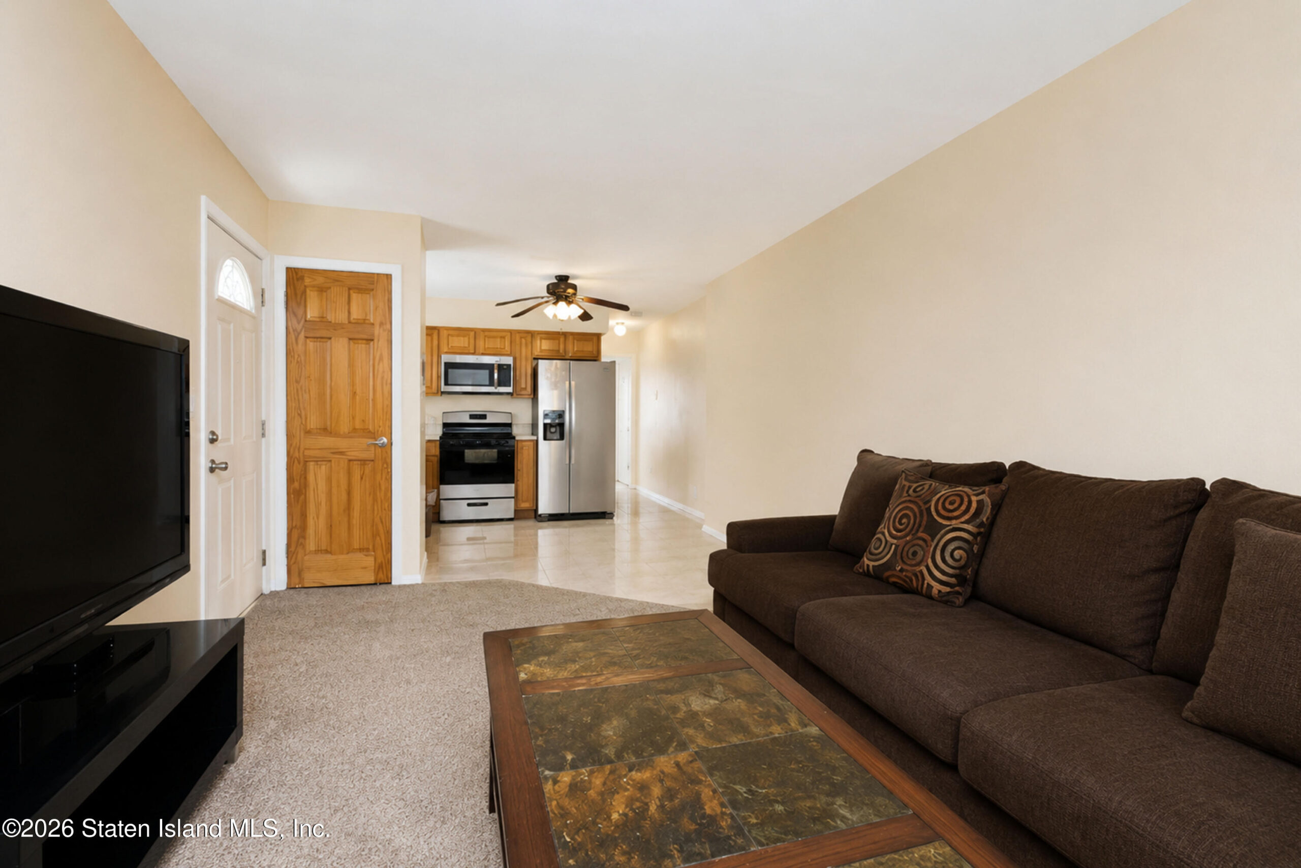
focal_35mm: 15
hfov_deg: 100.4
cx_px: 650
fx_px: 542
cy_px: 434
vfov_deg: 77.3
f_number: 8
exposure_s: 1/60
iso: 2000
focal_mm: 10
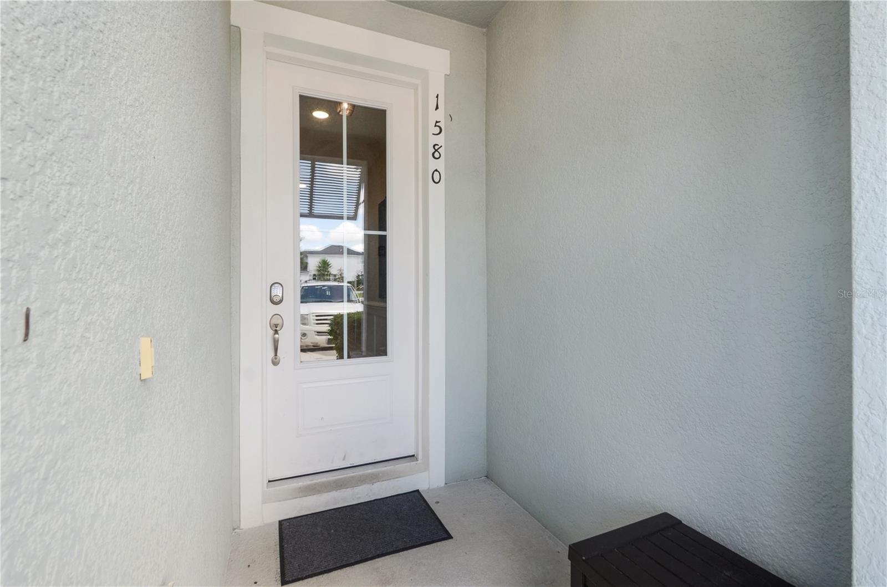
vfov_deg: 77.0
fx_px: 369
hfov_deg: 100.5
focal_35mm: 15
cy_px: 294
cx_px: 444
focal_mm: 10
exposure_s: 1/40
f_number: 8
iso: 200
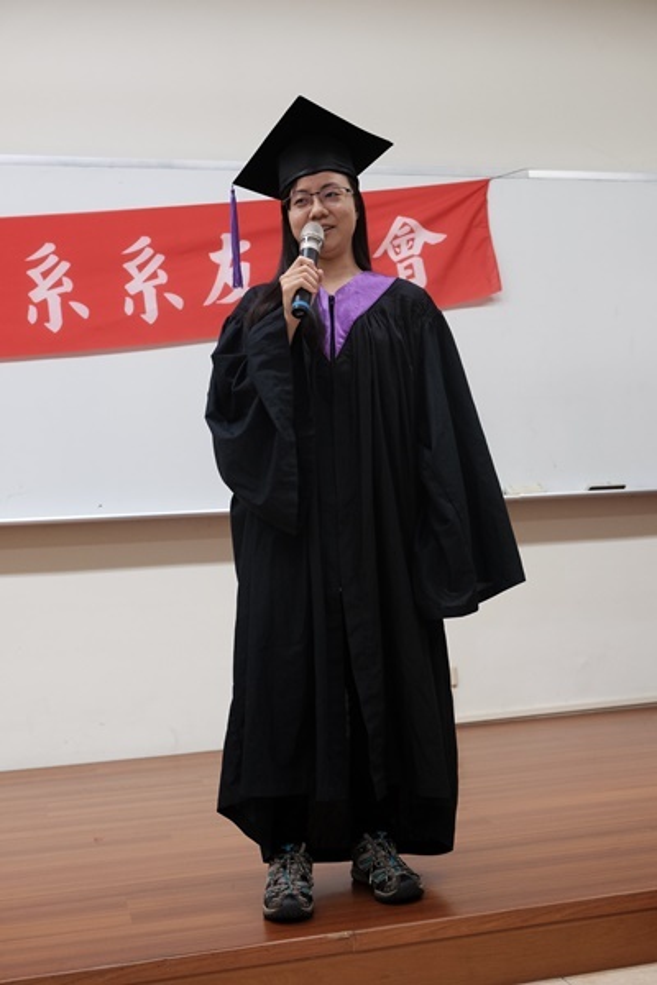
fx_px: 1095
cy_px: 492
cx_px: 328
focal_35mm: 40
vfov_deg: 48.5
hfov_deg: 33.4
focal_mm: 26.5
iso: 1600
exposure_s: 1/140
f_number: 4
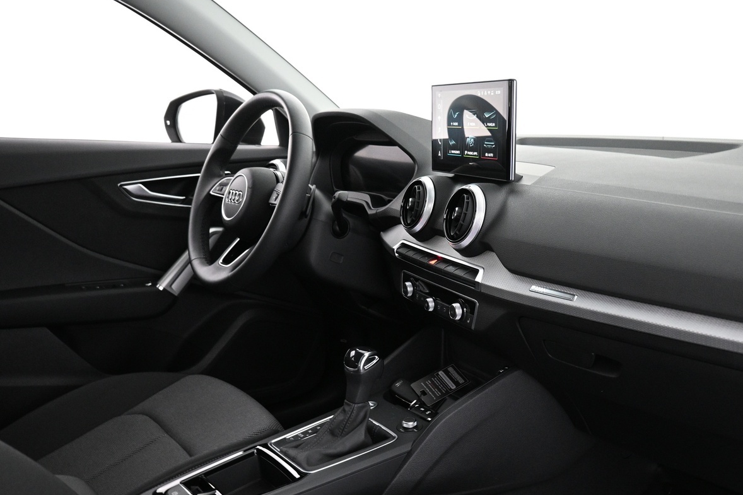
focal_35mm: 33
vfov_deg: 39.7
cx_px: 471
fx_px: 681
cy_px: 306
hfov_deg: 56.5
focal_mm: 16
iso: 1600
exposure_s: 1/20
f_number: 3.5
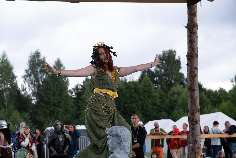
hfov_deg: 24.5
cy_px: 79
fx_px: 544
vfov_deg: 16.5
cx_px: 118
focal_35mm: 83
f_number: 3.6
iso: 800
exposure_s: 1/1000
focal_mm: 55
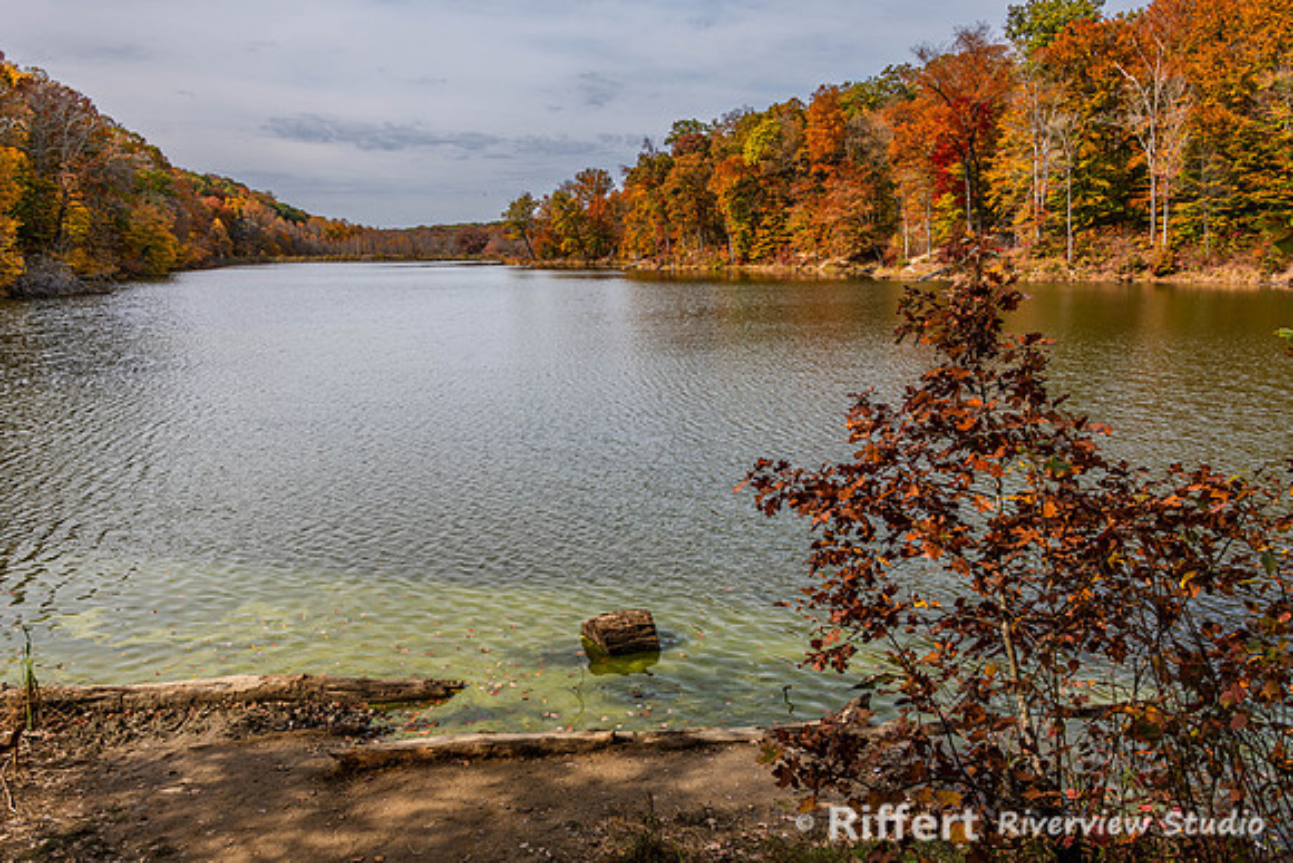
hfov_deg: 65.5
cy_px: 432
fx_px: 1006
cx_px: 646
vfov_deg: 46.4
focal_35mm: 28
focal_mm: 28
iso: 64
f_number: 8
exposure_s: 1/125
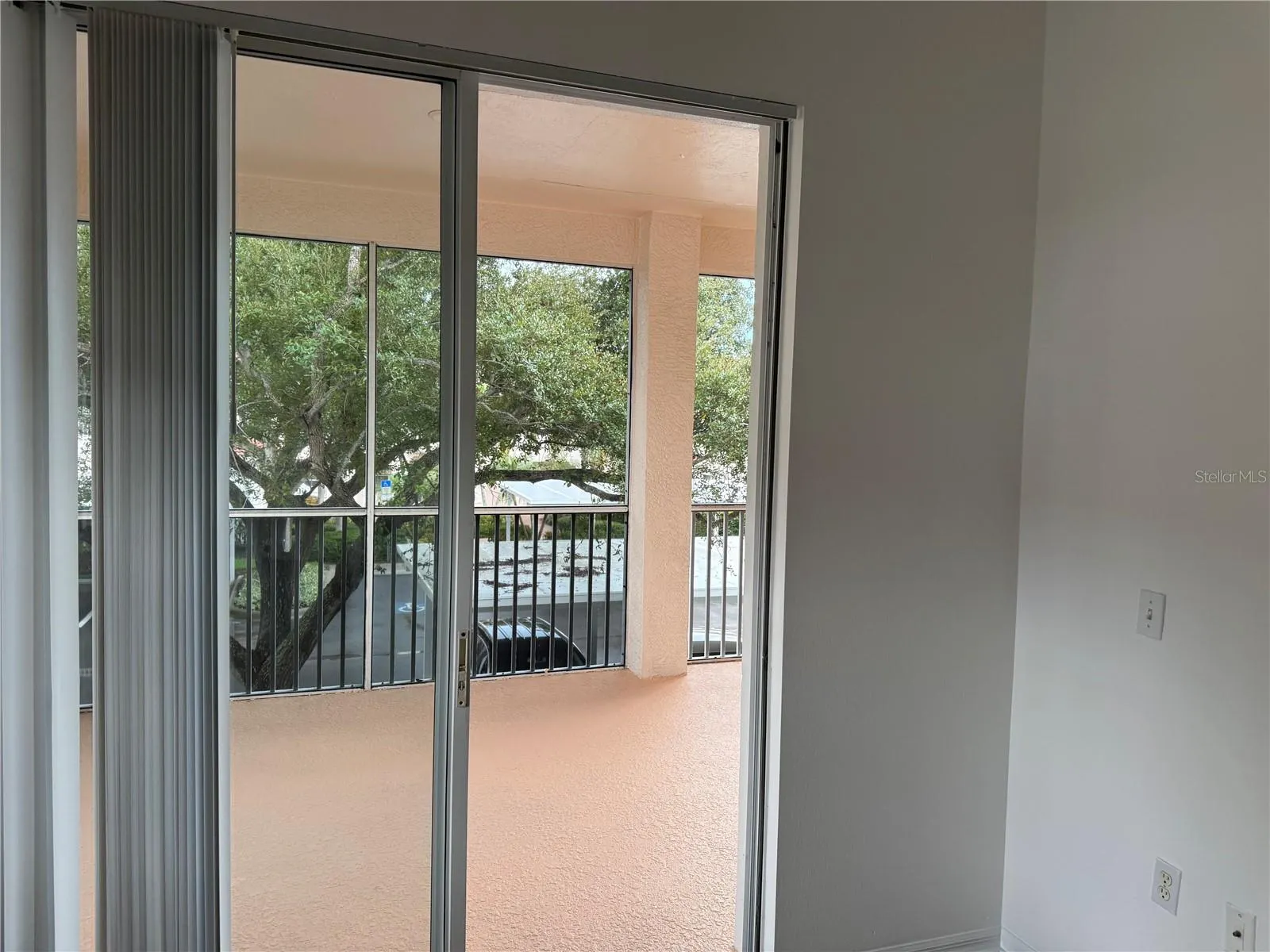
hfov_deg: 71.6
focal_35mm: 24
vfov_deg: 56.8
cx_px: 635
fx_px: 881
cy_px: 476
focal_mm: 6.76
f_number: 1.78
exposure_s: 1/224
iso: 125
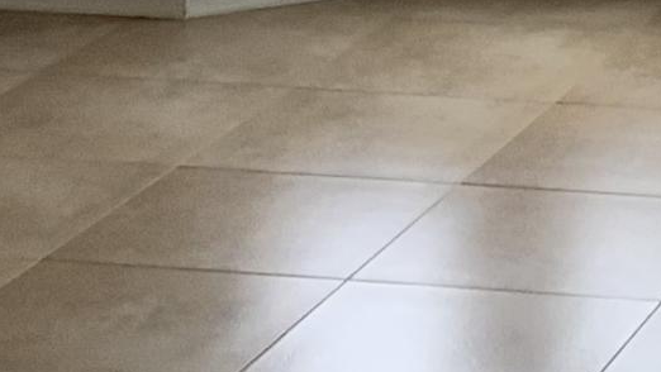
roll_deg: -1.5
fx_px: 3401
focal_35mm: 194
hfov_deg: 10.6
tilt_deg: -6.0
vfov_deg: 6.0
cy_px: -485
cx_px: 1046
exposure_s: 1/120
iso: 50
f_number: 2.4
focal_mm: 3.3
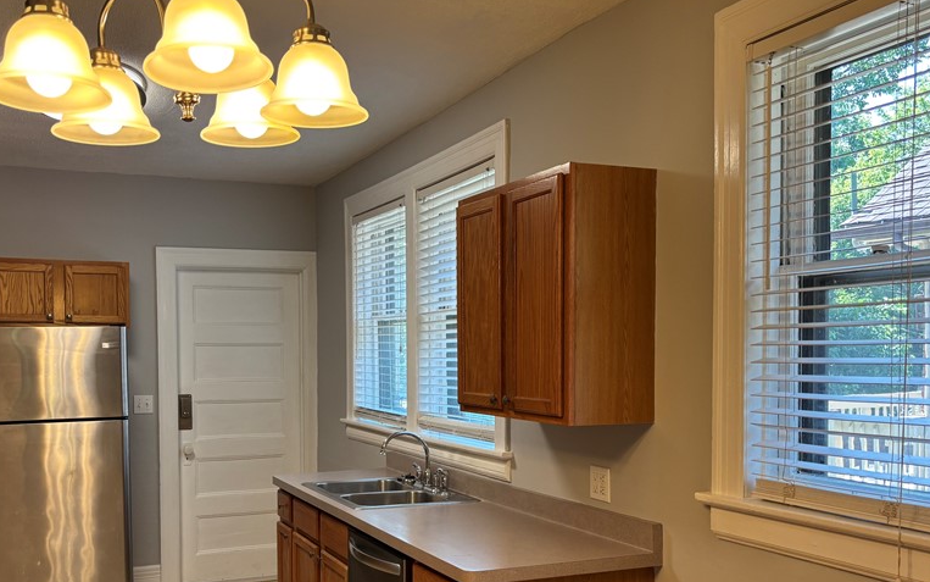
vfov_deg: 34.2
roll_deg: -0.1
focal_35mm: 37
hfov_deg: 52.7
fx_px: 938
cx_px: 456
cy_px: 378
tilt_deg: -1.1
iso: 80
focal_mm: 5.96
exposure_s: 1/120
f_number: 1.6
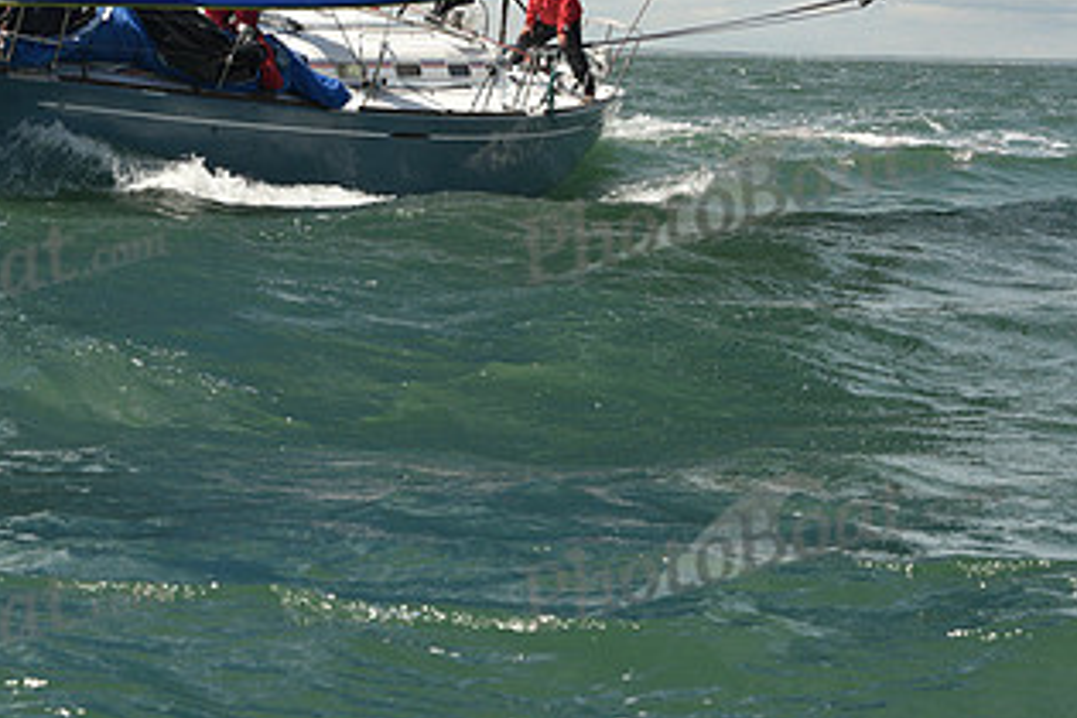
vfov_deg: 10.6
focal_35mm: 129
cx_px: 345
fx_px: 3859
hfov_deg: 15.8
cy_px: 67
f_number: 11
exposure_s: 1/800
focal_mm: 70
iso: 320
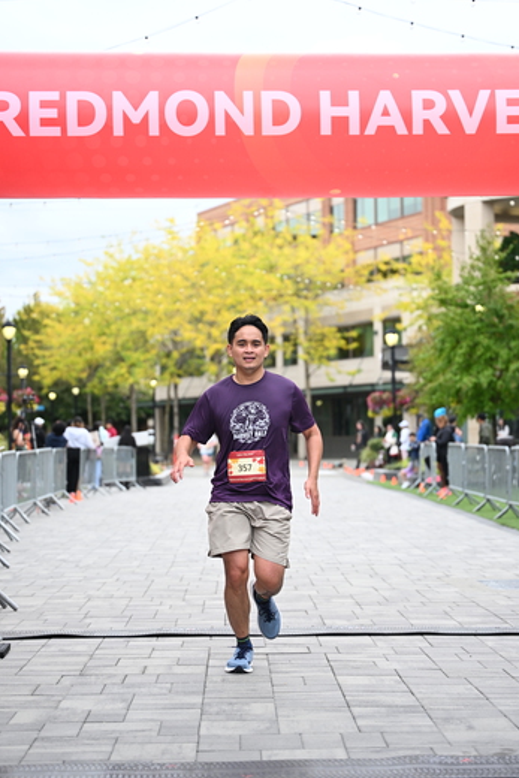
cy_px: 376
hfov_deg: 18.4
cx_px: 268
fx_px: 1599
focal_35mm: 74
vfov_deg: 27.3
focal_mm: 70
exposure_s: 1/2000
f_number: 2.8
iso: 640
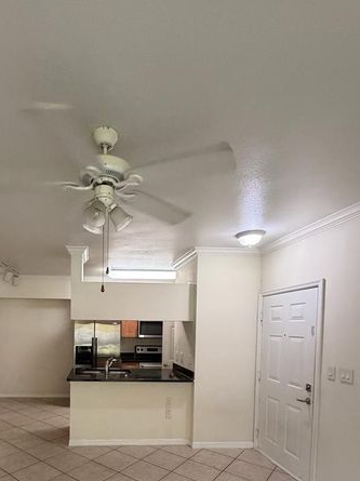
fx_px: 292
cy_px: 341
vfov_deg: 75.1
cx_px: 109
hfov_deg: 61.2
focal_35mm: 21
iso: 320
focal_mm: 2.22
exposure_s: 1/60
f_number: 2.2
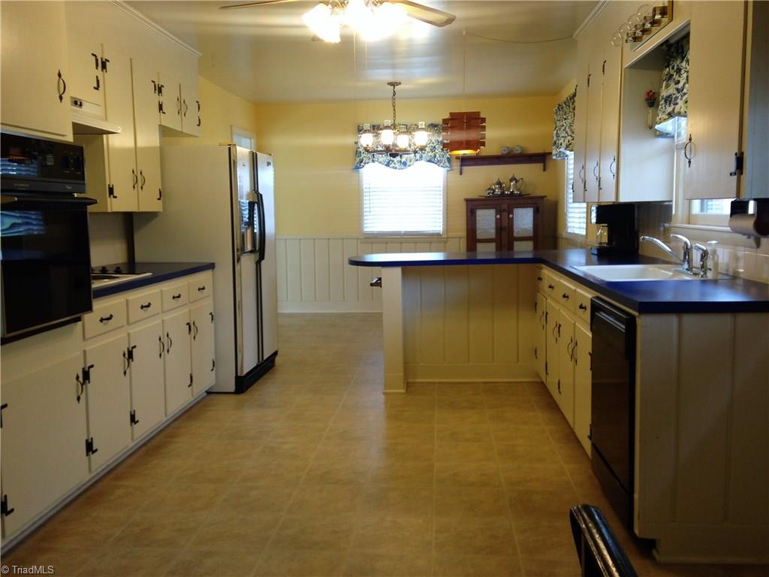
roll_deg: -0.8
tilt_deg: -6.1
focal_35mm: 33
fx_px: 733
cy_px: 288
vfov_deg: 42.9
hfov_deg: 55.4
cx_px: 384
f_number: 2.4
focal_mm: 4.12
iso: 50
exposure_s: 1/24
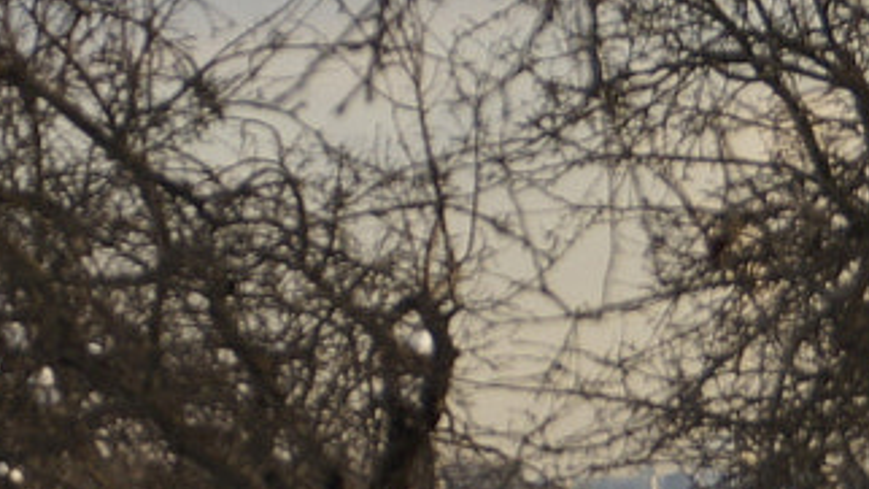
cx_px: -839
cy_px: 386
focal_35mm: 234
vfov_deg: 5.2
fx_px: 5391
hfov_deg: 8.7
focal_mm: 30
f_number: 4.5
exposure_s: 1/640
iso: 100
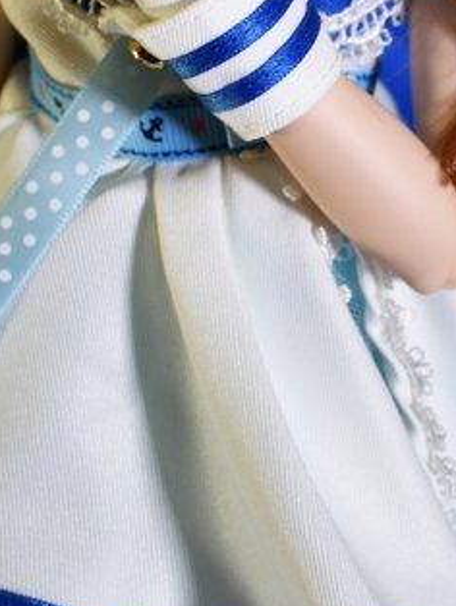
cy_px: 179
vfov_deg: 10.2
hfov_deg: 7.7
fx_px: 3382
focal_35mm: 193
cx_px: 520
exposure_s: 1/60
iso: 400
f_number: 4
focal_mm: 35
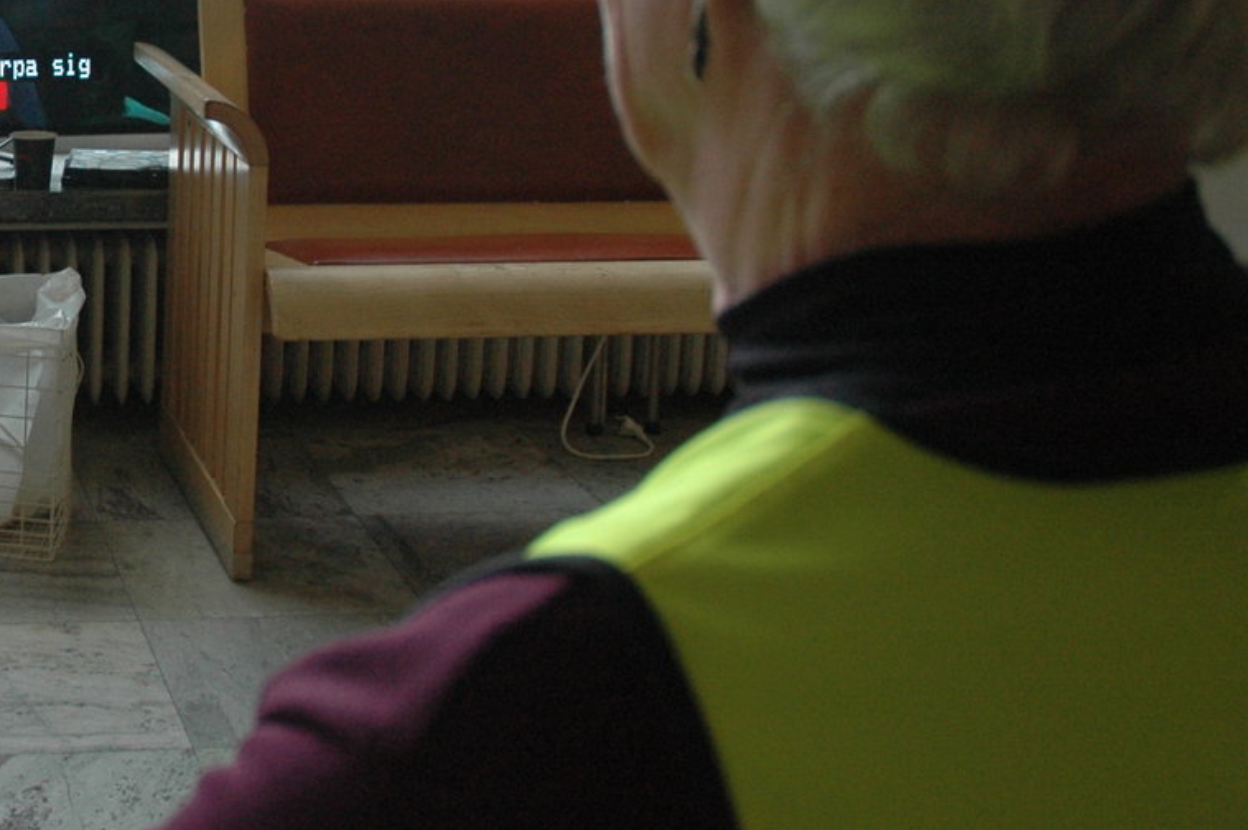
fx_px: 1974
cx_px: -51
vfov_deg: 23.6
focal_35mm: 57
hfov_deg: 31.9
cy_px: 260
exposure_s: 1/60
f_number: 4
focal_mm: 18
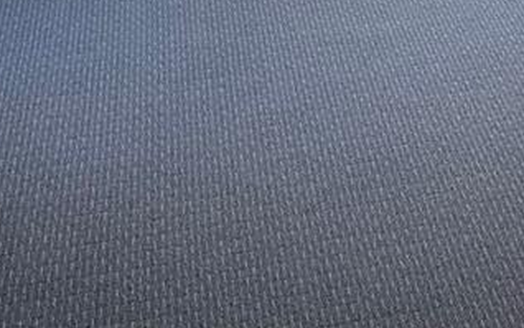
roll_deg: -0.8
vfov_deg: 10.9
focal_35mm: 104
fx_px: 1486
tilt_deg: -7.7
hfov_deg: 19.0
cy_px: -419
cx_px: 611
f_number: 1.6
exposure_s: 1/122
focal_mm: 5.1
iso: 32
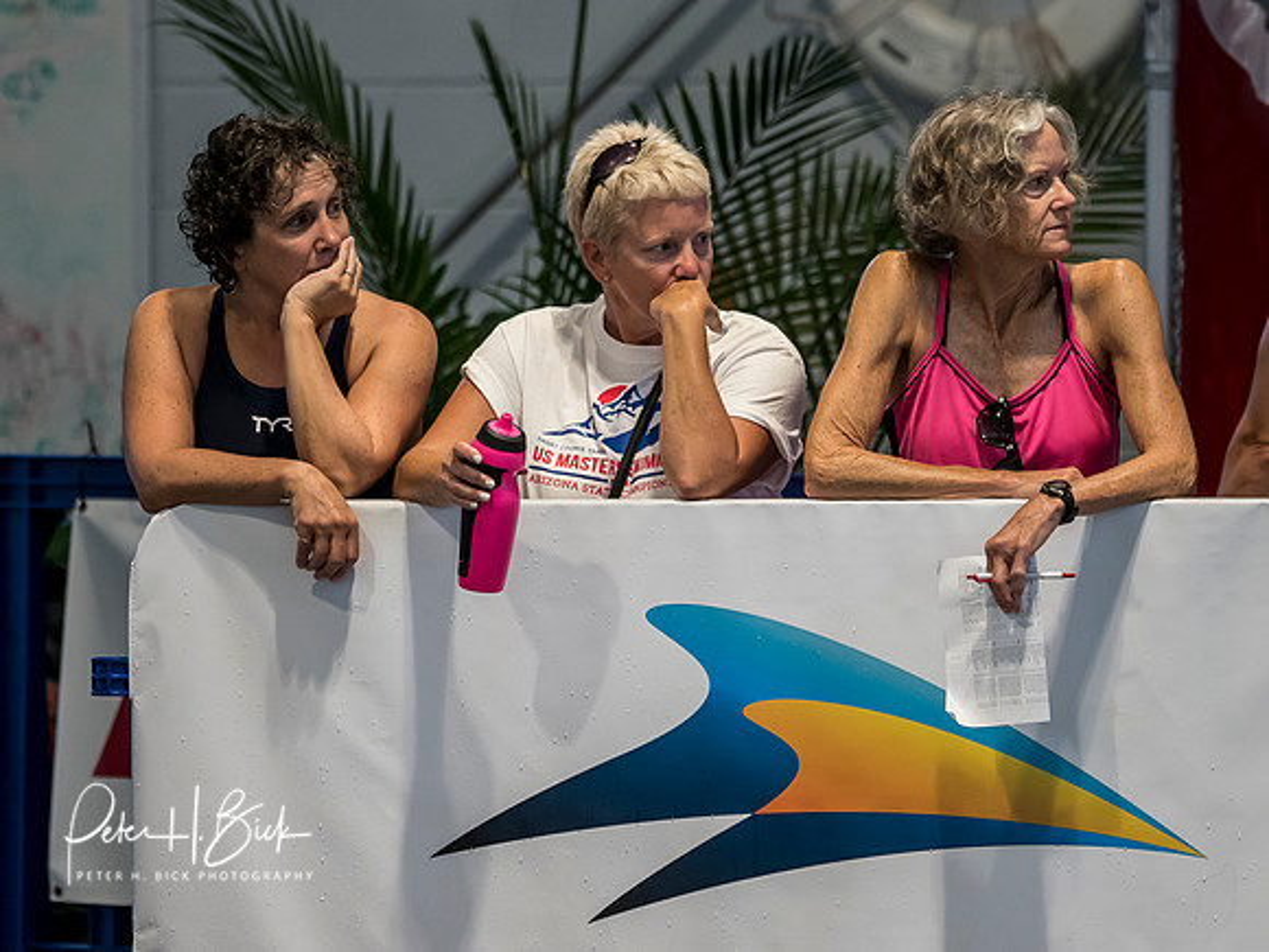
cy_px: 385
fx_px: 20698
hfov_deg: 3.5
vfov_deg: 2.6
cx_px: 664
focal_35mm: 565
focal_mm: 200
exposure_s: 1/250
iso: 1000
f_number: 2.8
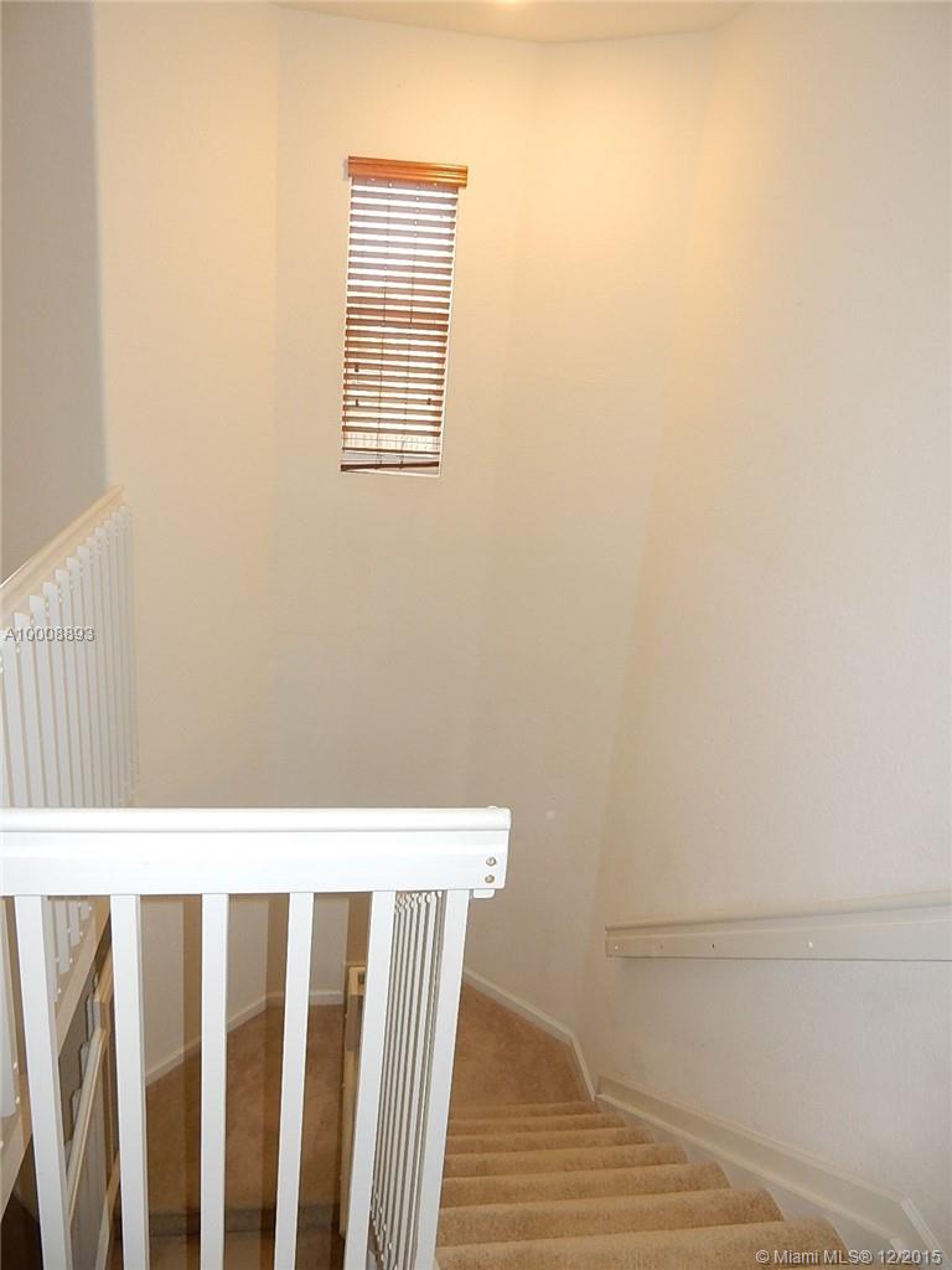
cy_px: 635
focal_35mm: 25
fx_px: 917
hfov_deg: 54.9
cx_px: 476
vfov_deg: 69.4
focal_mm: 4.5
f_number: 3.7
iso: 200
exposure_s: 1/30
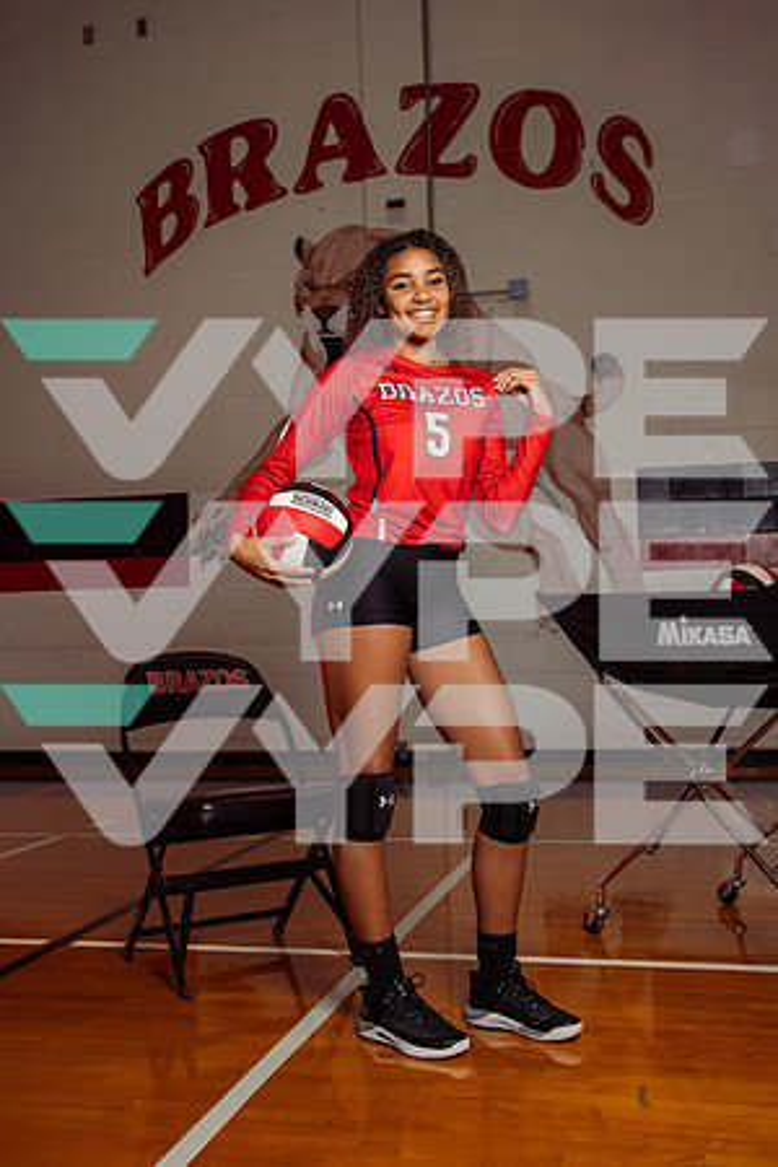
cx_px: 389
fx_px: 1297
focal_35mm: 40
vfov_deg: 48.5
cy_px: 584
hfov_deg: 33.4
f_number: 4.5
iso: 125
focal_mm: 40
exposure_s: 1/200
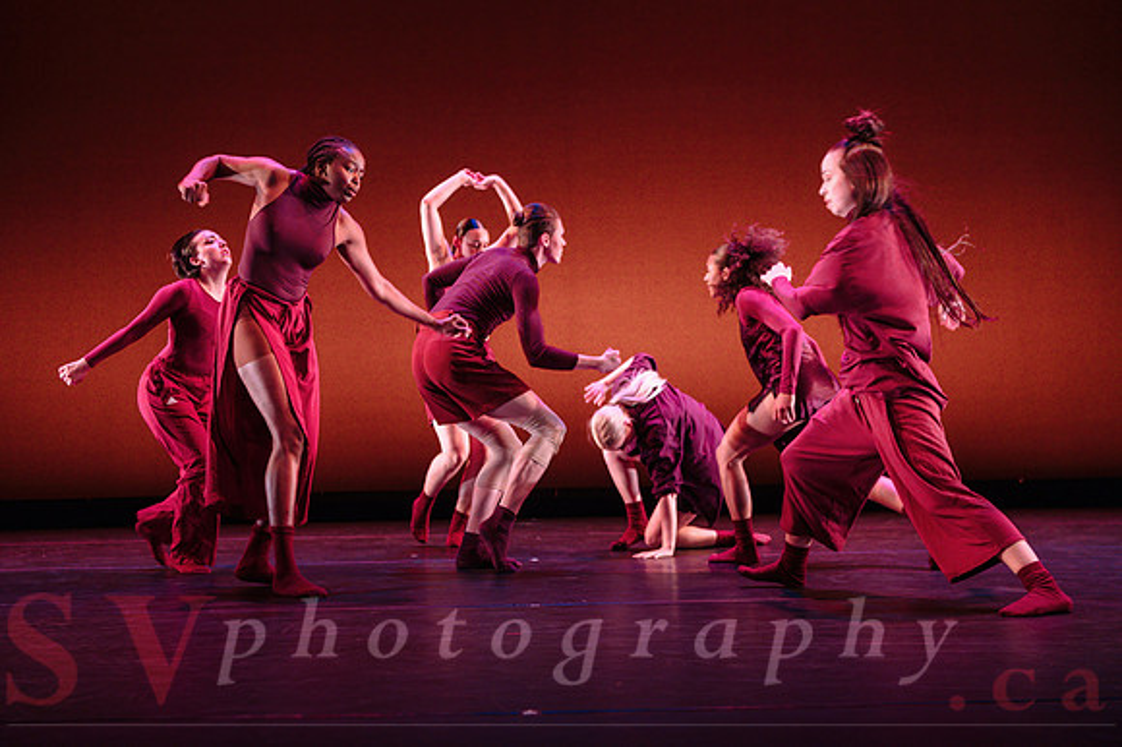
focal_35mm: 51
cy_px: 417
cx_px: 529
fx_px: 1584
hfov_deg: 39.0
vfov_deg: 26.5
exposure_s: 1/200
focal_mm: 44
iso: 2000
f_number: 2.8
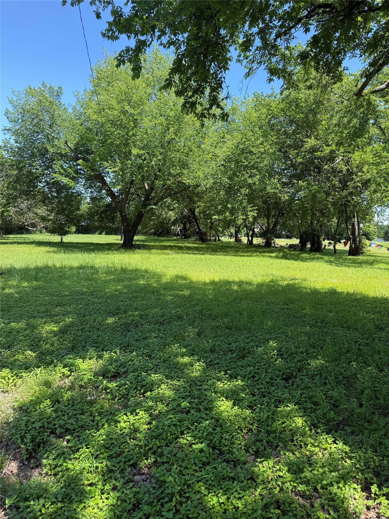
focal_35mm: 24
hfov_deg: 56.8
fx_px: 360
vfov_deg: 71.6
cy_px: 260
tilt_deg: -4.3
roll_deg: -2.2
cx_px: 194
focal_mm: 6.76
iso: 80
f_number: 1.78
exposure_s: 1/1230
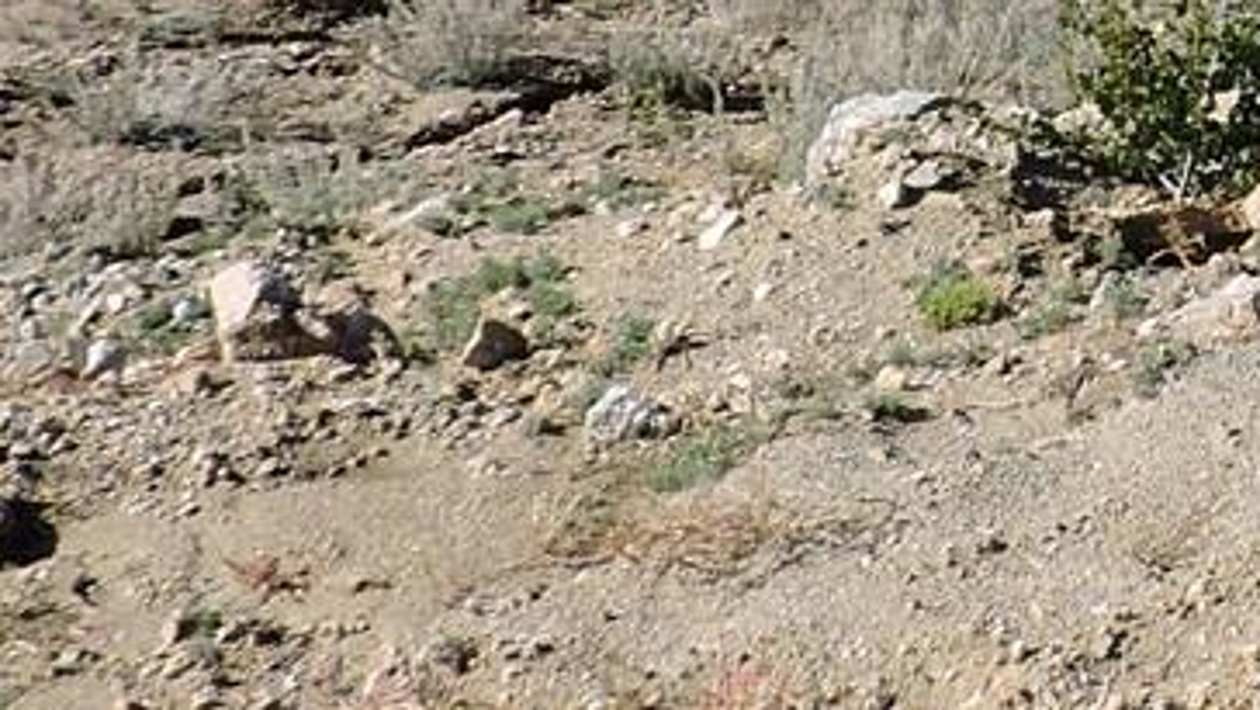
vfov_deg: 10.5
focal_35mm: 115
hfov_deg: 17.2
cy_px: -7
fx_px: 3843
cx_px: 1769
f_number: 3
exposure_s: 1/1000
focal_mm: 4.3
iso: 100
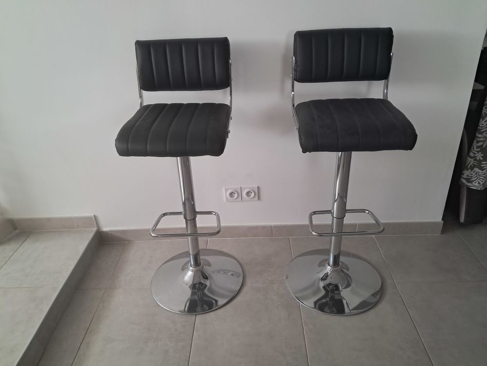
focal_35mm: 27
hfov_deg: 65.3
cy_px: 183
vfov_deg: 51.4
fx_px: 380
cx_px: 244
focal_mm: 4
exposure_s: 1/33
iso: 500
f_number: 1.8
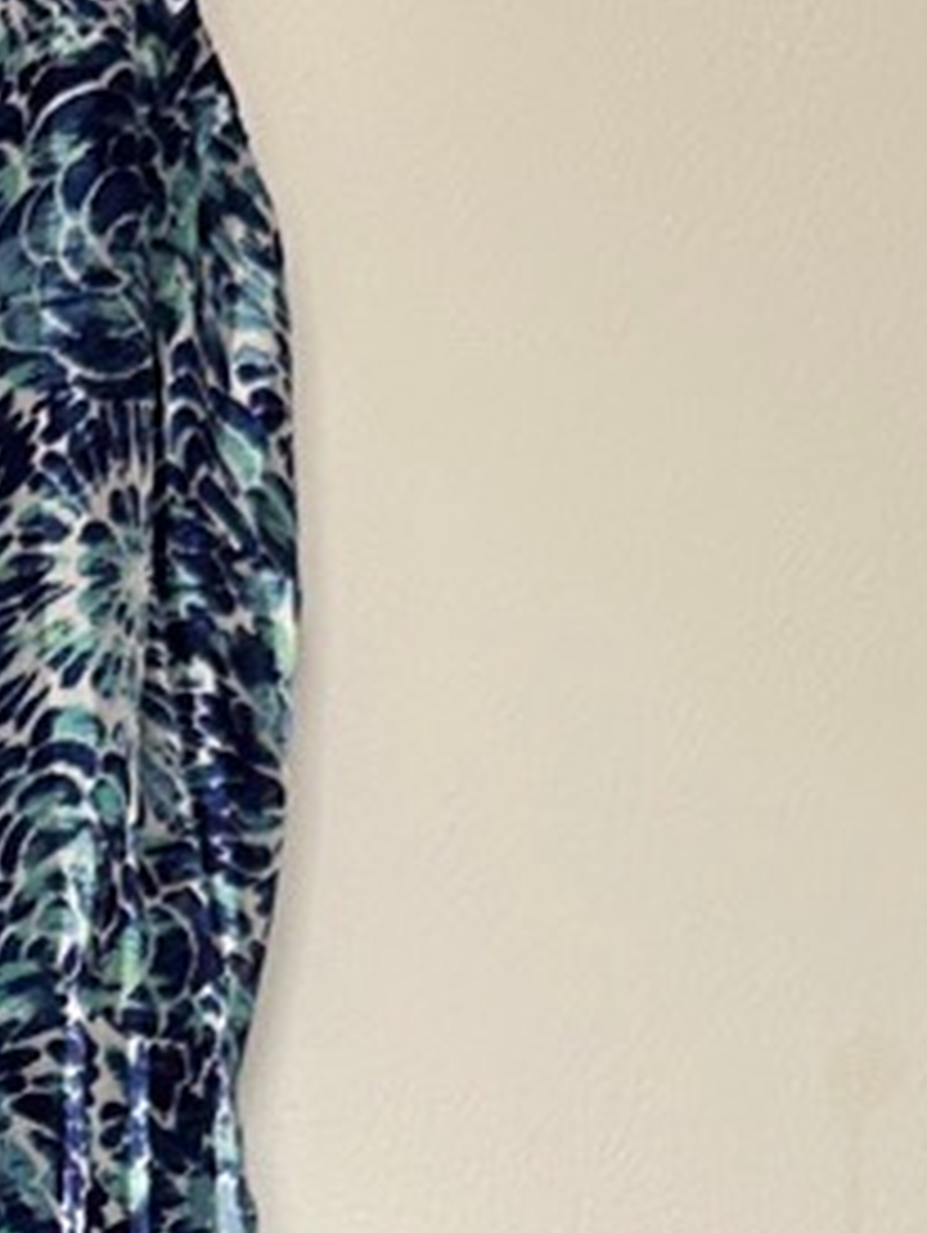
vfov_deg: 12.3
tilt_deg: +7.5
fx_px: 4991
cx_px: -342
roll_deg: -1.7
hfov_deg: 10.3
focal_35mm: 140
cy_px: 2520
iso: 80
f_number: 1.78
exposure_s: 1/121
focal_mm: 6.86
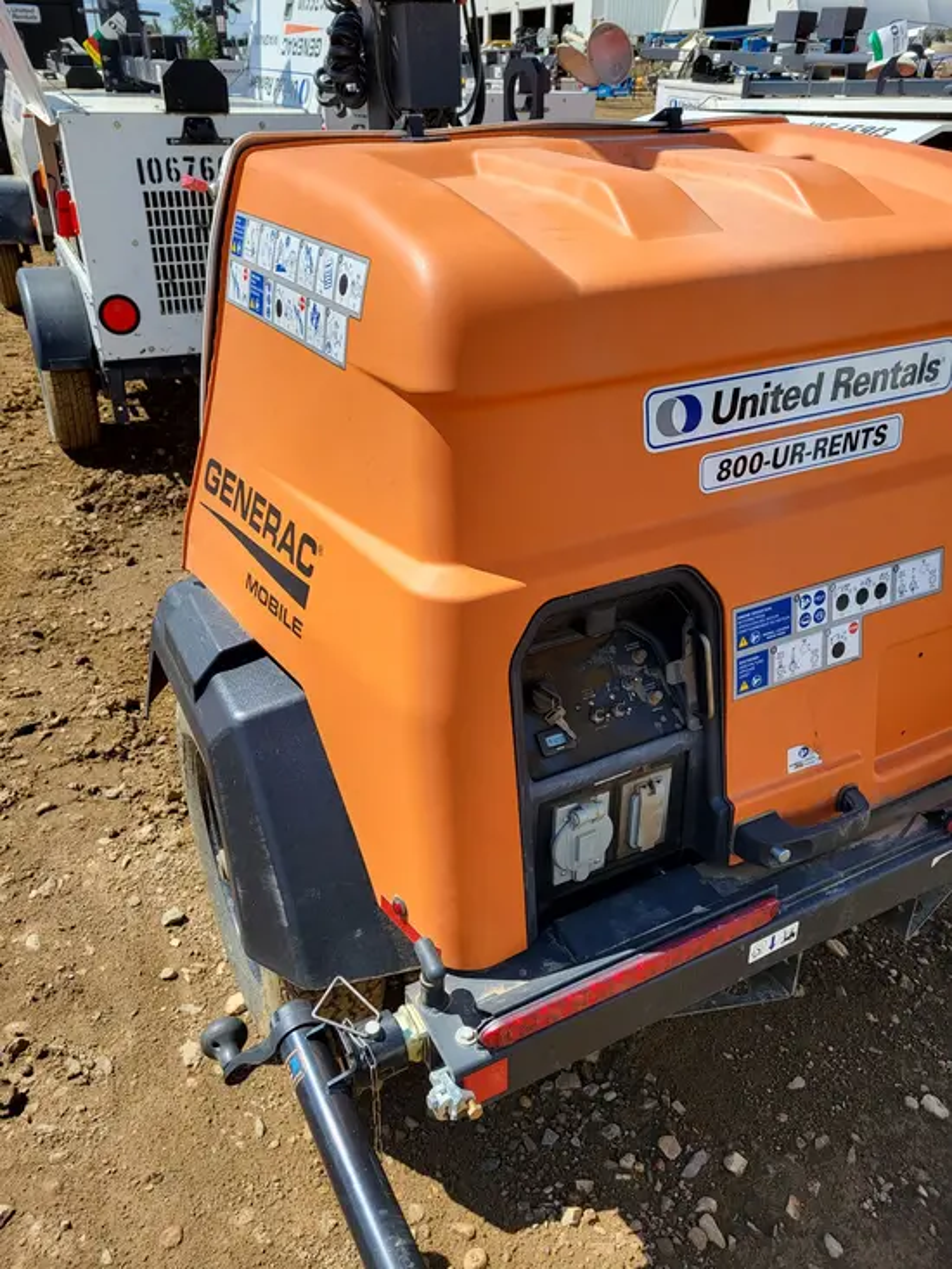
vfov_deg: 67.3
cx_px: 476
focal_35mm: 26
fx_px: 953
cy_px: 634
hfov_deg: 53.1
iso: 40
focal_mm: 5.4
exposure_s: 1/1686
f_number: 1.8
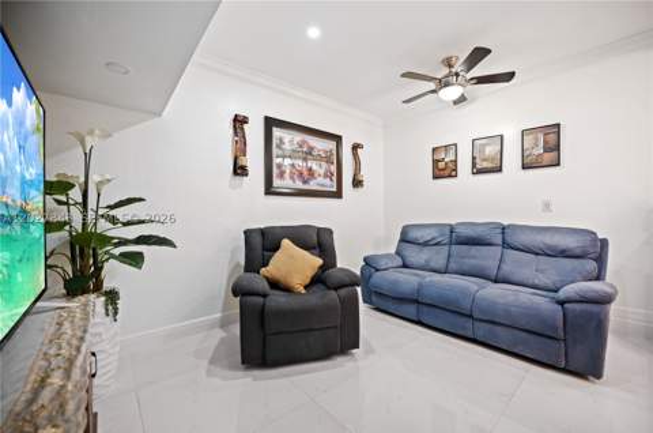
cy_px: 216
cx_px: 326
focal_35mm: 14
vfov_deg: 81.0
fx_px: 253
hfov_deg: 104.4
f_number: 2.8
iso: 200
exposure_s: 1/30
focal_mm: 14
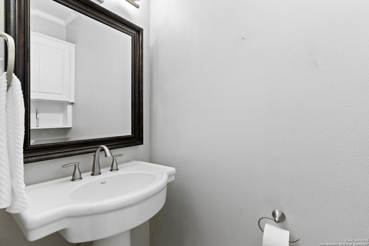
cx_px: 184
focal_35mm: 16
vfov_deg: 73.7
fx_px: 164
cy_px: 123
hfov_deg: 96.7
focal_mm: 16
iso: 320
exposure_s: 1/4
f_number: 7.1
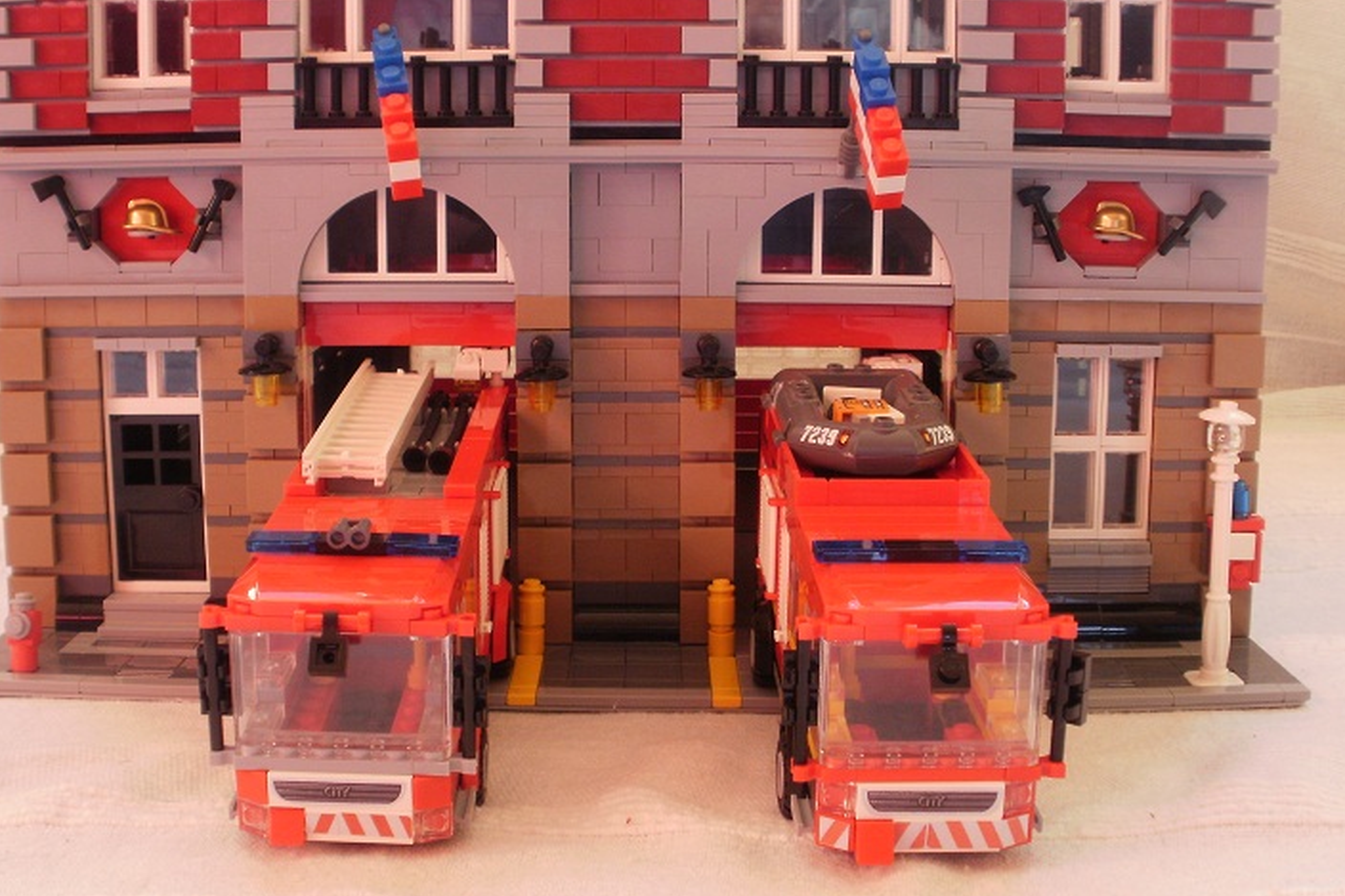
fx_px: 1942
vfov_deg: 26.0
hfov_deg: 38.1
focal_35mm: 52
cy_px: 491
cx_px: 596
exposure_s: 1/25
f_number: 4
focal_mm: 7.7
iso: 125
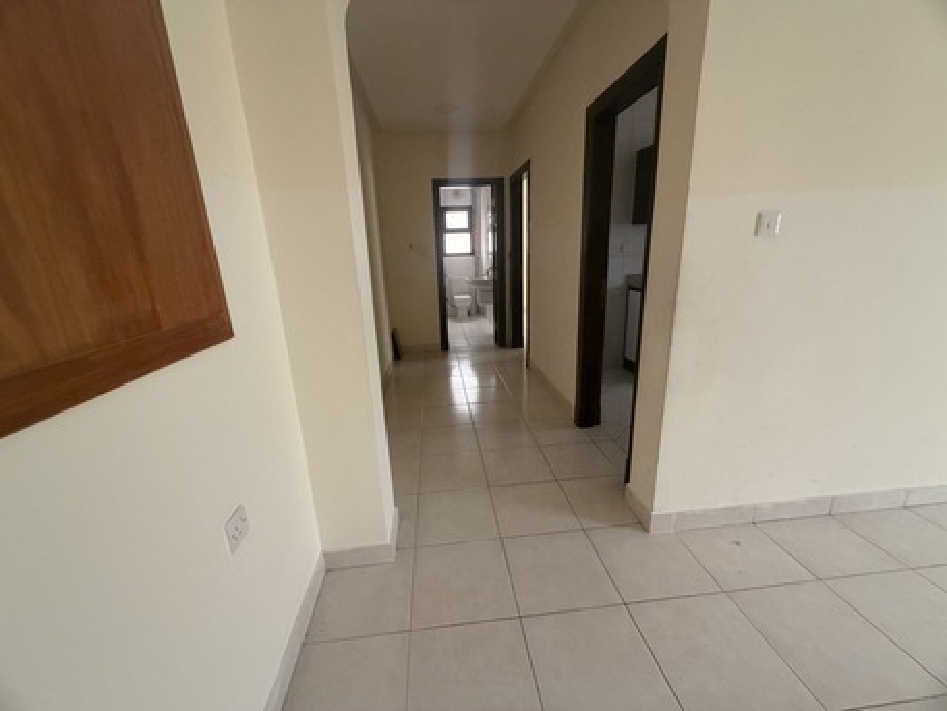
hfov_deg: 102.0
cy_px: 356
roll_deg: +1.8
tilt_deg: -13.5
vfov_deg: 85.7
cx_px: 474
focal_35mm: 14
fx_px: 383
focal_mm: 2.22
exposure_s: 1/60
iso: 400
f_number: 2.2
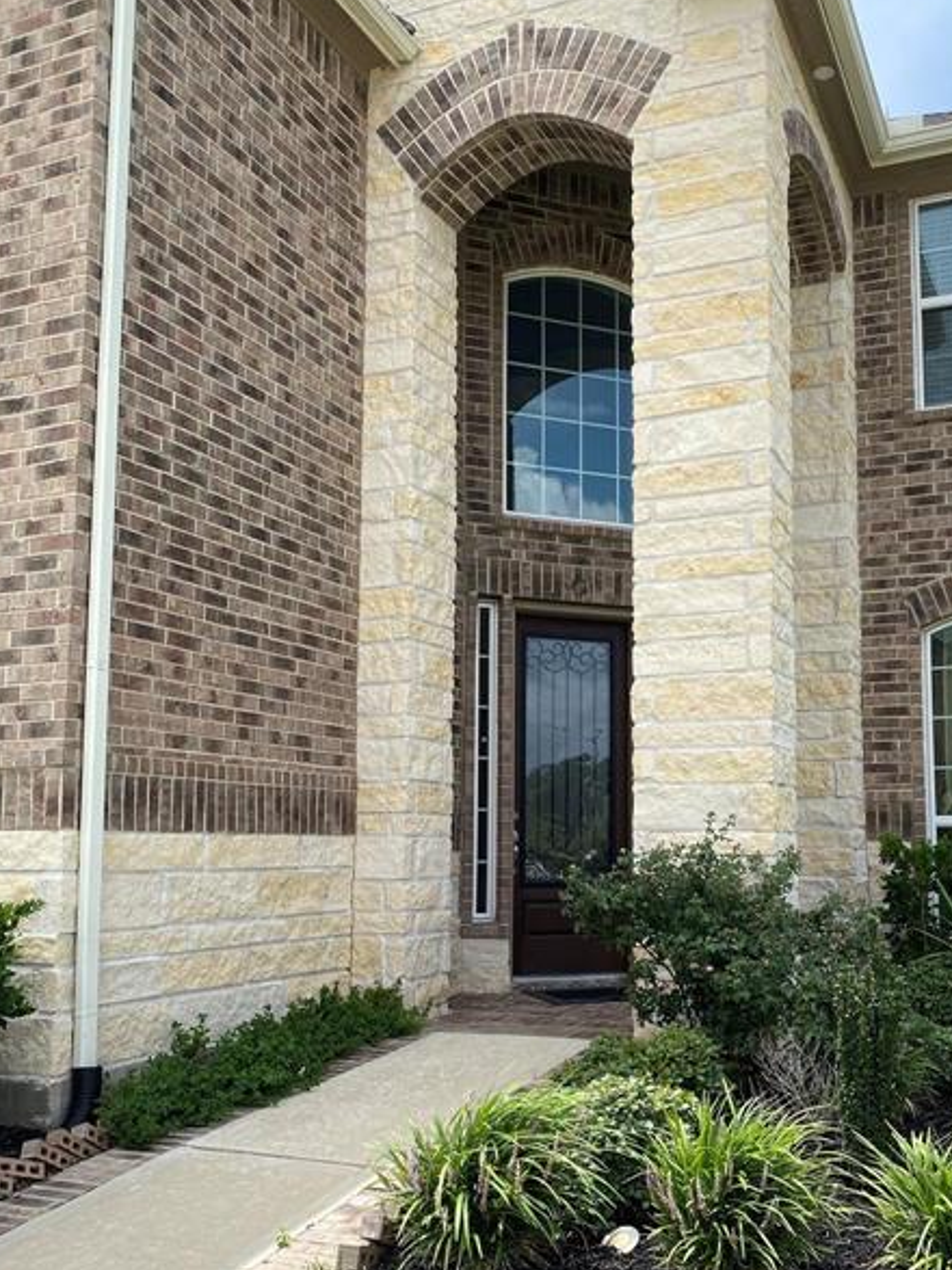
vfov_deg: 53.8
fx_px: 1247
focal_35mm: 34
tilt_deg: +7.6
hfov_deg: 41.6
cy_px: 727
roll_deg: -0.5
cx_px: 565
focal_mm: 4.25
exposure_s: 1/1898
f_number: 1.8
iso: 32
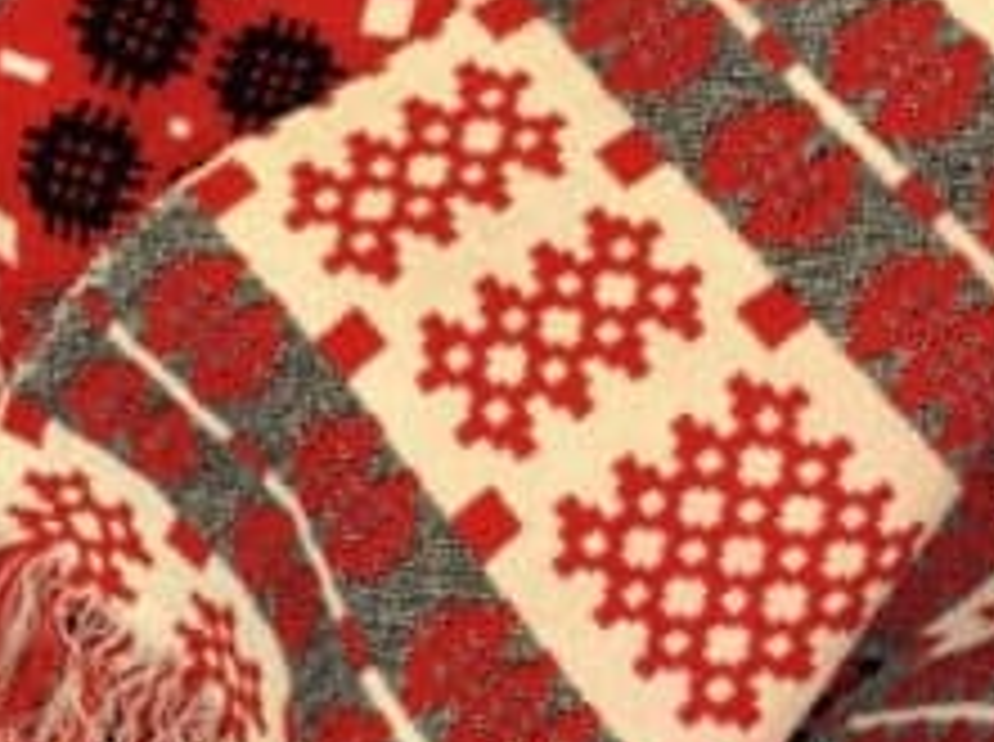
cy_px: 11
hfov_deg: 17.7
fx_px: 3182
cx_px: 630
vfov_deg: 13.1
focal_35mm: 111
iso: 32
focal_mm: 3.3
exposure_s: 1/50
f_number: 2.4
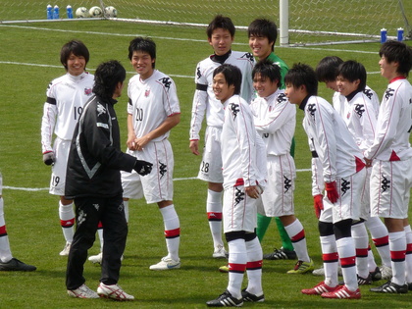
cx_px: 206
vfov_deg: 4.2
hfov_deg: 5.6
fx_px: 4237
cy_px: 154
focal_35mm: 356
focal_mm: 36.4
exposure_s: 1/640
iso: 100
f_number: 4.8
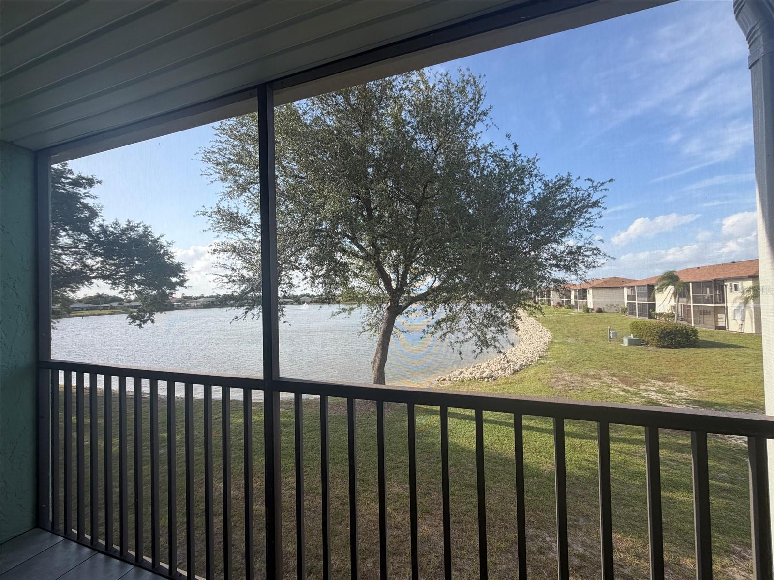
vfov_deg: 85.7
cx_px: 387
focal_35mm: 14
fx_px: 313
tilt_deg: +1.6
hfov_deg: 102.1
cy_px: 290
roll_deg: +2.3
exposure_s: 1/607
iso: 40
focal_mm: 2.22
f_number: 2.2
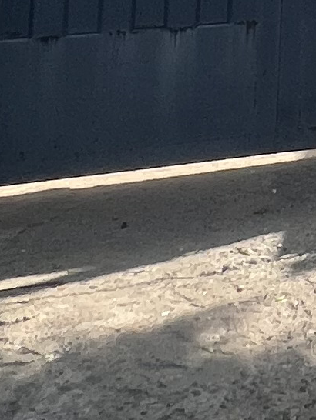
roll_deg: -0.2
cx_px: 651
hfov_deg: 13.1
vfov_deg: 16.7
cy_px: -355
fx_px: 1168
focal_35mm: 96
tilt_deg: +5.2
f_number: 1.8
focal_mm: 1.57
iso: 32
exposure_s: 1/827
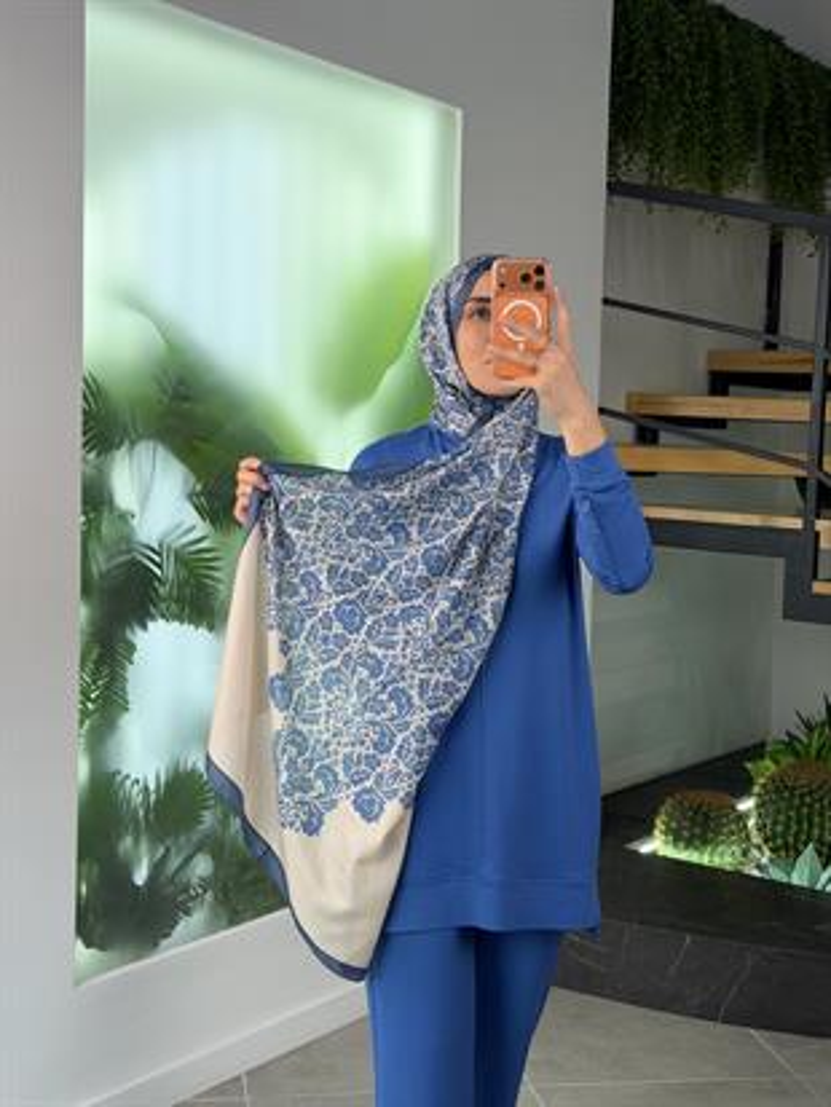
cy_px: 554
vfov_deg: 39.6
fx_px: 1536
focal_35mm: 48
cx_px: 416
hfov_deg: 30.3
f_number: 1.78
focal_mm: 6.76
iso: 64
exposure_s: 1/290
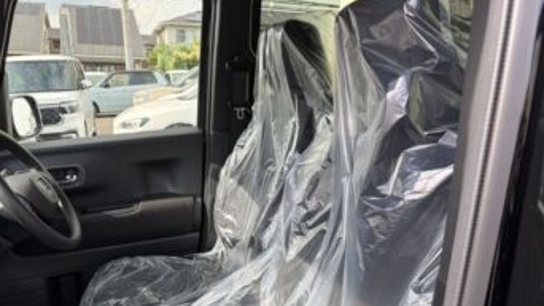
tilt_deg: -15.2
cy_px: 202
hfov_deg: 66.1
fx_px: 418
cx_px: 267
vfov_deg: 39.7
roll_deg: -2.1
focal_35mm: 29
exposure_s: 1/379
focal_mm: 5.96
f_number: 1.6
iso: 50
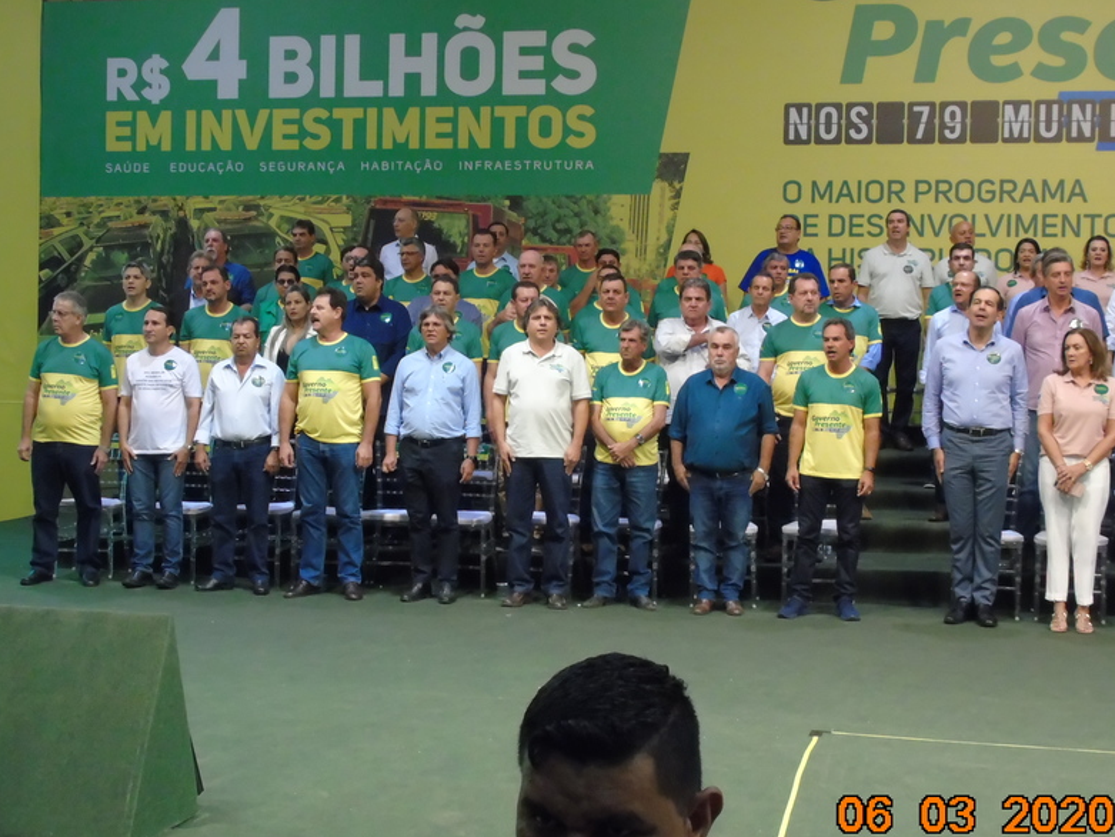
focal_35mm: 53
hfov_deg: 36.2
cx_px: 547
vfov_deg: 27.5
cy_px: 433
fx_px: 1707
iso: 640
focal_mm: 8.2
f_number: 4.1
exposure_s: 1/30
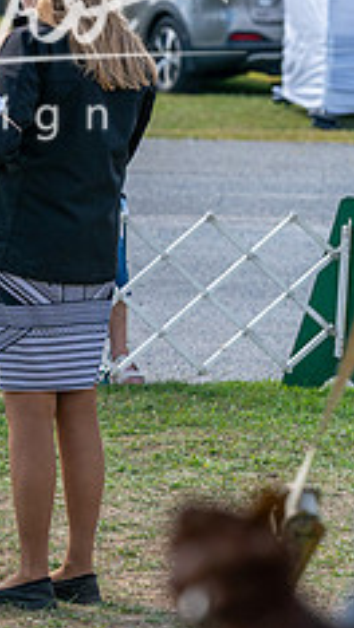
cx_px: -225
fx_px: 5062
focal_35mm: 304
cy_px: 197
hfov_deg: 4.0
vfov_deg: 7.1
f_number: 5
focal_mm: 117
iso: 800
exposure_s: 1/2000
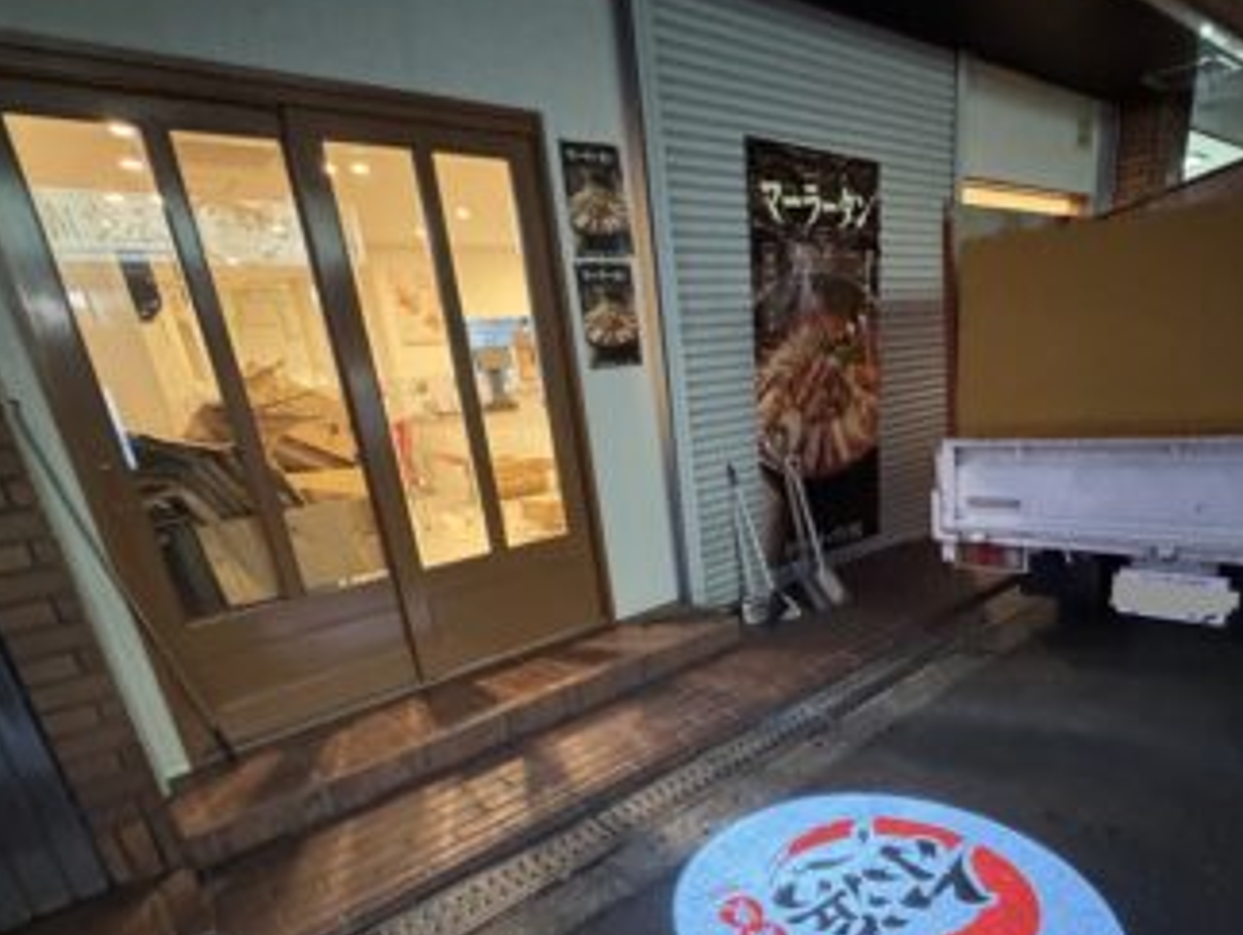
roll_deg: +5.8
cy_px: 646
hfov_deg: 78.4
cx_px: 718
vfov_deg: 61.5
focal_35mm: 21
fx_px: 755
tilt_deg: -19.7
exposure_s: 1/60
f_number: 2.2
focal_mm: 2.22
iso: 1250
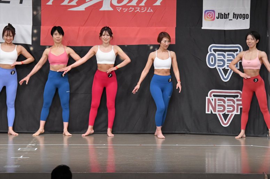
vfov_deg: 7.9
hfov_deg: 11.8
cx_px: 135
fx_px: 1304
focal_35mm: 174
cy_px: 90
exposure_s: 1/400
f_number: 5.6
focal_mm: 116
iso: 5000
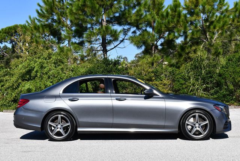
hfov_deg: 33.4
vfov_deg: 22.7
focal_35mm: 60
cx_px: 120
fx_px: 400
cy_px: 80
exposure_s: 1/250
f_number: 8
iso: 100
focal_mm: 30
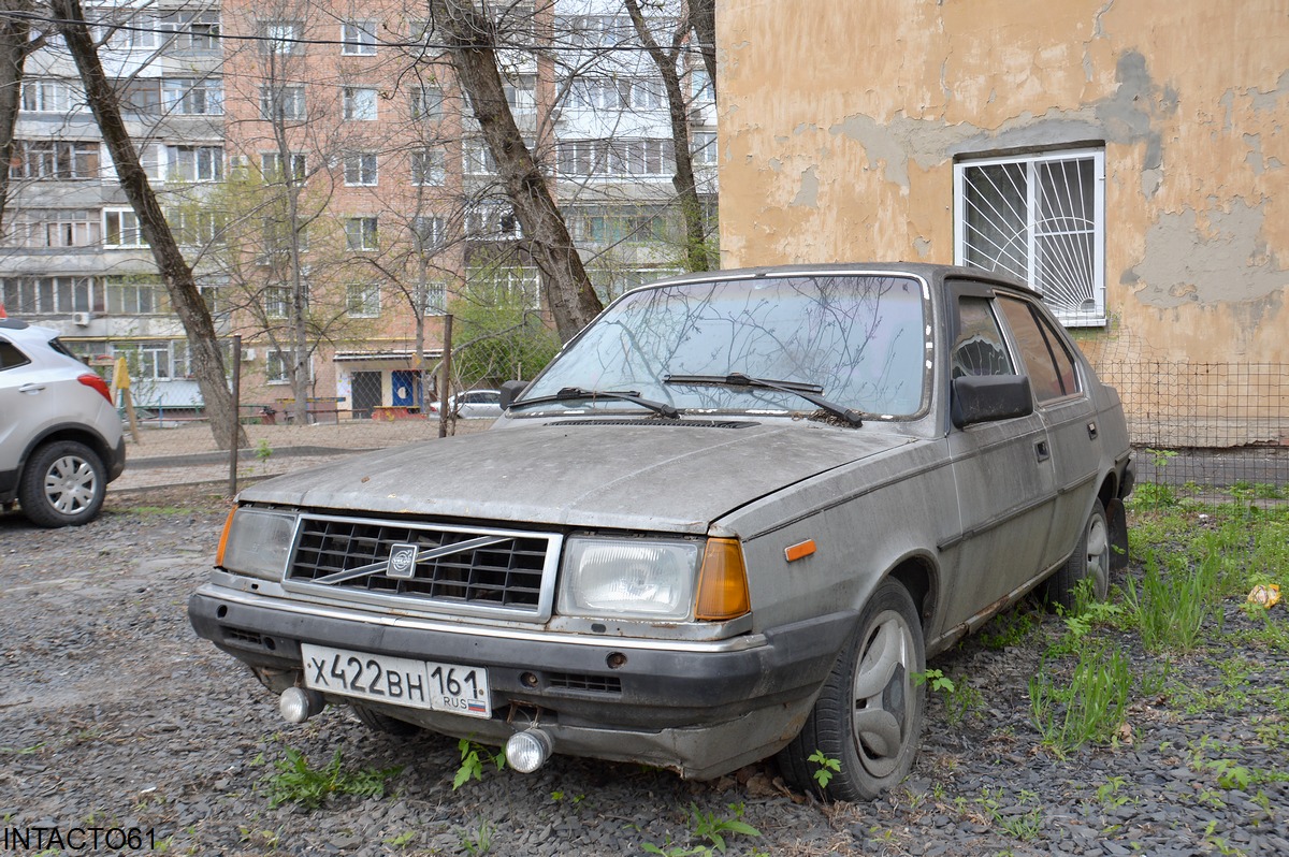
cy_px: 428
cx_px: 644
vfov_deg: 39.9
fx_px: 1181
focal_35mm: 33
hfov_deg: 57.3
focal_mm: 22
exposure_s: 1/200
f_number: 7.1
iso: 200
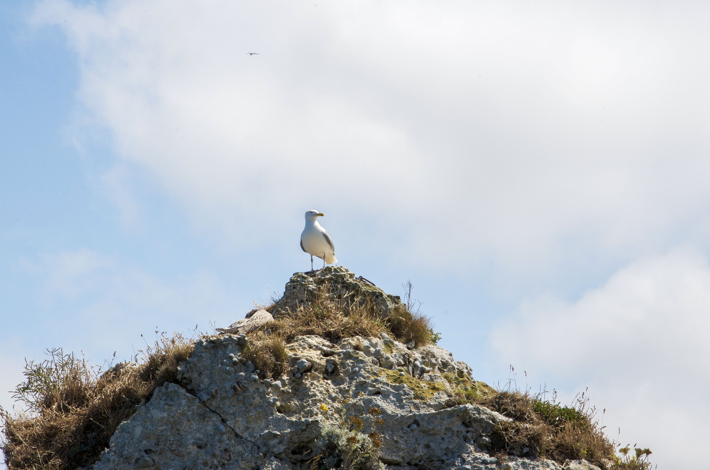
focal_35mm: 158
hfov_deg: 13.1
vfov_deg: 8.7
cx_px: 355
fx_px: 3100
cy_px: 235
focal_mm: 105
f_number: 20
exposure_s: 1/125
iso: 320
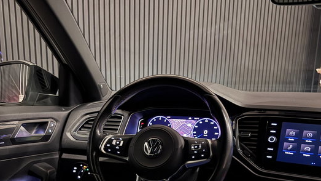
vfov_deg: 29.9
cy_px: 161
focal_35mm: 38
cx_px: 146
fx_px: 323
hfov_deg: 52.7
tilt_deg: -13.5
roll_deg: -0.8
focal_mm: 6.76
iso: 2500
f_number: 1.78
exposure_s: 1/9
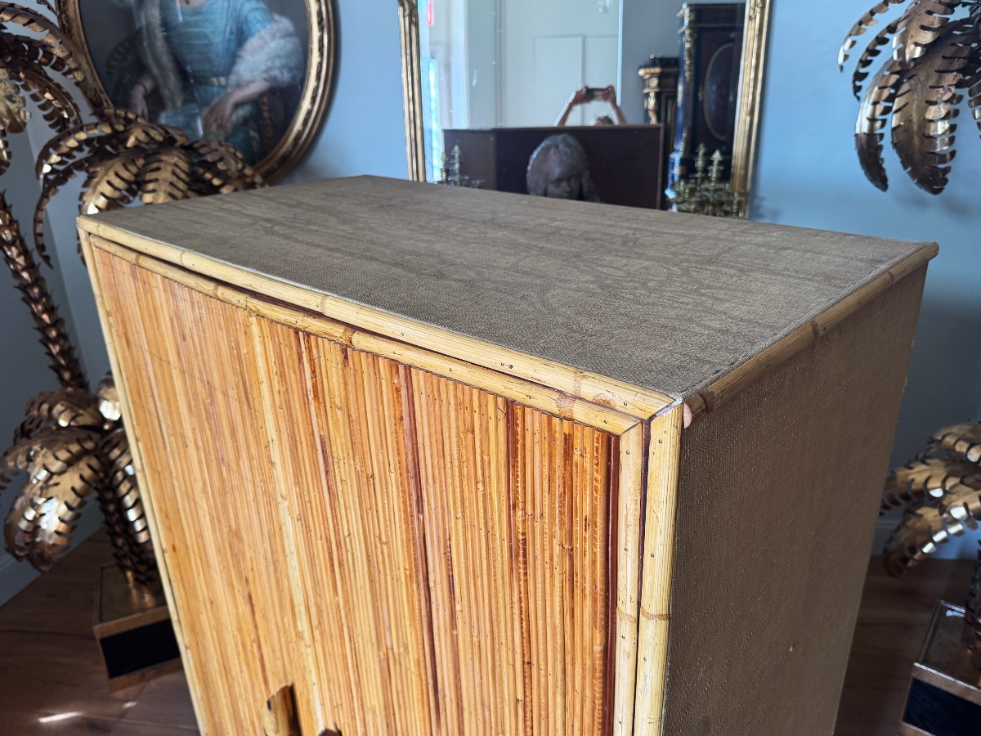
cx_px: 490
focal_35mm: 24
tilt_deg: -22.6
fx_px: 680
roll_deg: +3.5
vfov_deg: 56.8
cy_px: 368
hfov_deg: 71.6
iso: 200
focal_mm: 6.76
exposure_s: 1/62
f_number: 1.78
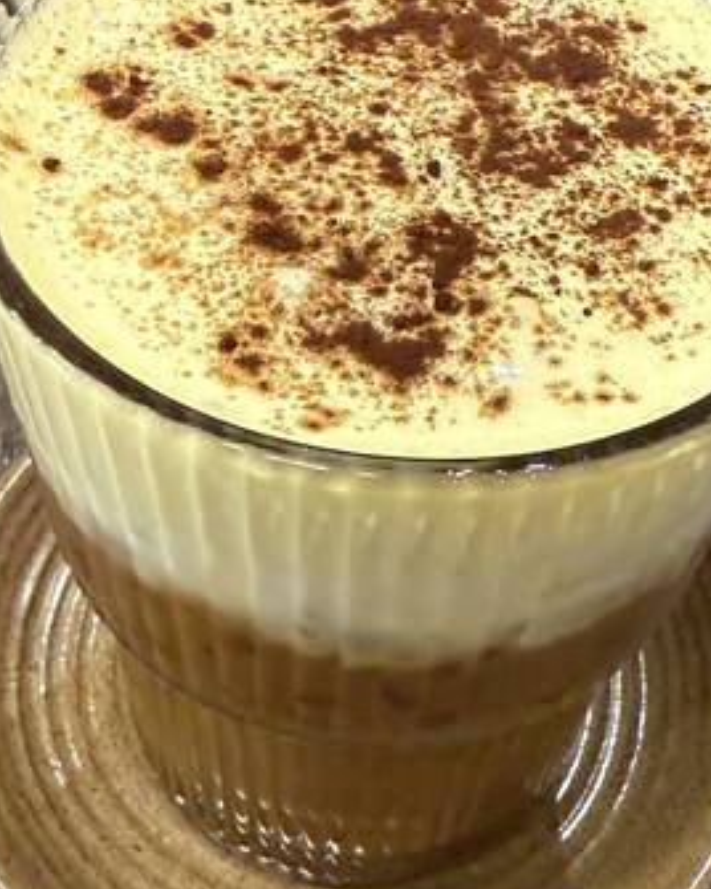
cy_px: 395
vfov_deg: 44.7
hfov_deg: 36.4
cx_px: 406
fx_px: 1078
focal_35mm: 41
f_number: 2.2
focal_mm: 2.22
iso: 640
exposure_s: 1/60
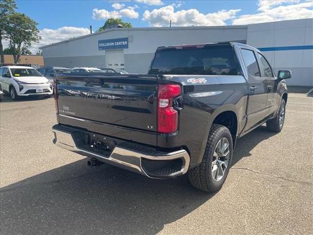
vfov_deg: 53.1
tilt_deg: -11.0
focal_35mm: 26
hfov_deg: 67.3
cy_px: 118
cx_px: 156
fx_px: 235
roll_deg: +0.7
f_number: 1.6
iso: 32
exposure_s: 1/581
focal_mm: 4.2
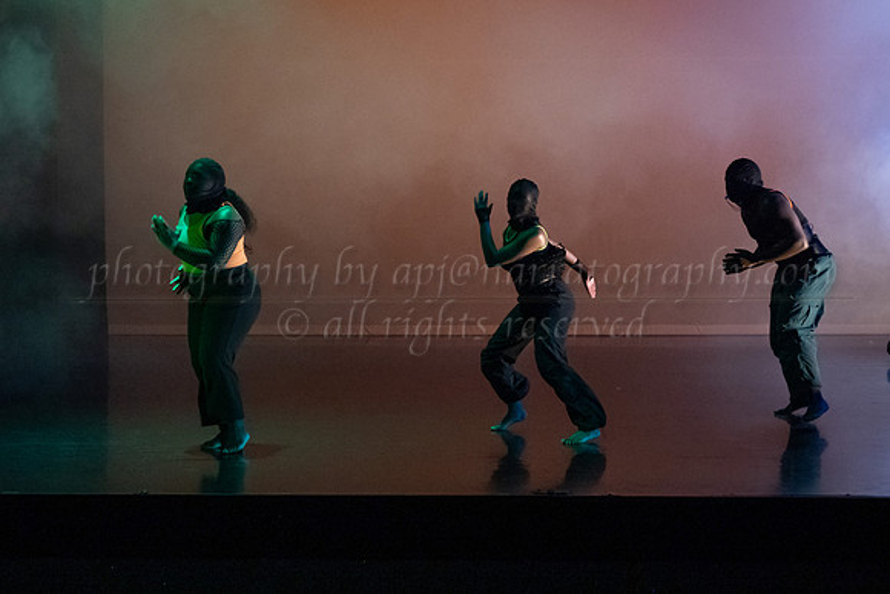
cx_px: 505
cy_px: 282
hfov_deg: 23.0
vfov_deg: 15.4
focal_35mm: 89
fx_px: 2189
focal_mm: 67
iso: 4000
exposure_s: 1/200
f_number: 3.2
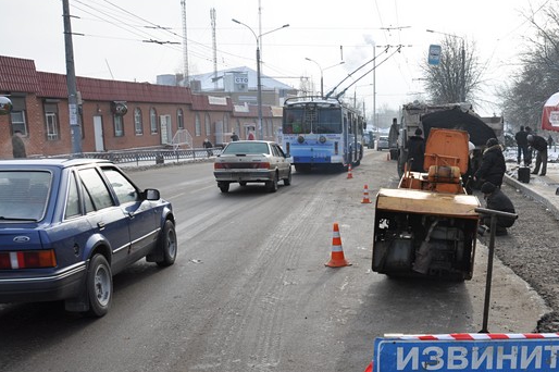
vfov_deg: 31.3
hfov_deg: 44.6
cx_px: 431
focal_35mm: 42
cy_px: 277
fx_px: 652
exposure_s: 1/125
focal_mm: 18
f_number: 11
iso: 200
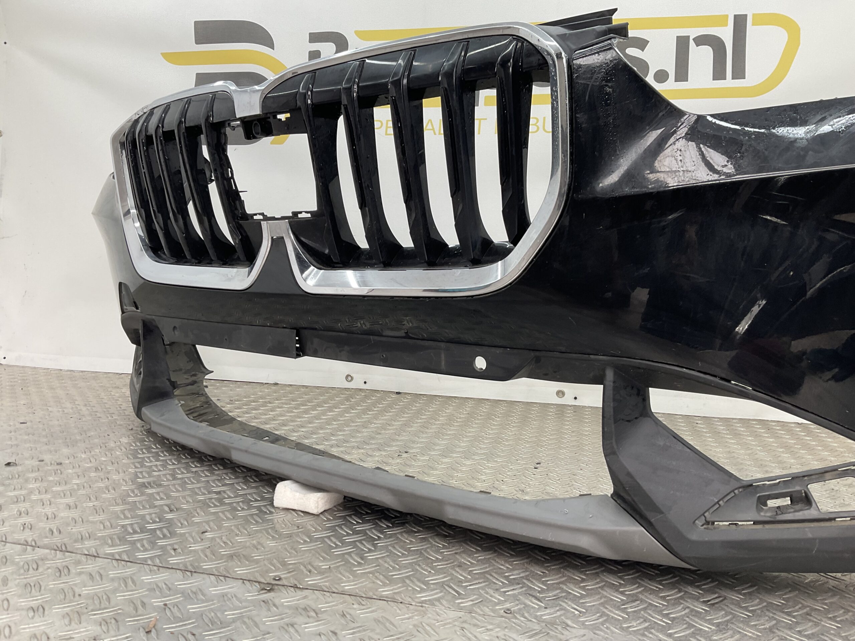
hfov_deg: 61.7
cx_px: 428
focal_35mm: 29
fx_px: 716
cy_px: 320
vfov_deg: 48.2
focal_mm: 3
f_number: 1.8
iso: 32
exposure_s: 1/120
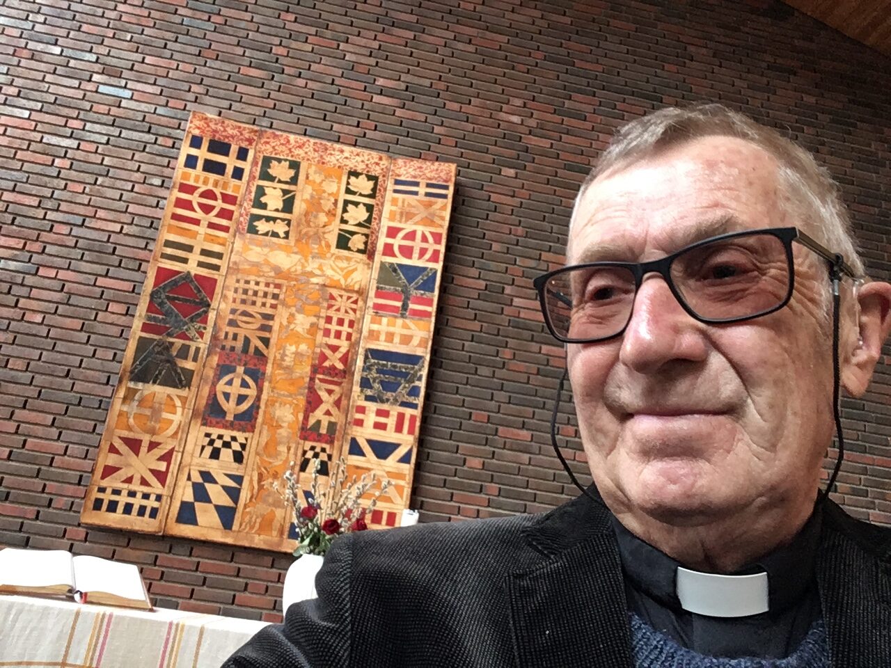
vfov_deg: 45.4
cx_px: 446
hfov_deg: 58.4
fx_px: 798
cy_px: 334
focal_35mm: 31
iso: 160
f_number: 2.4
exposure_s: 1/37
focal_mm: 2.15
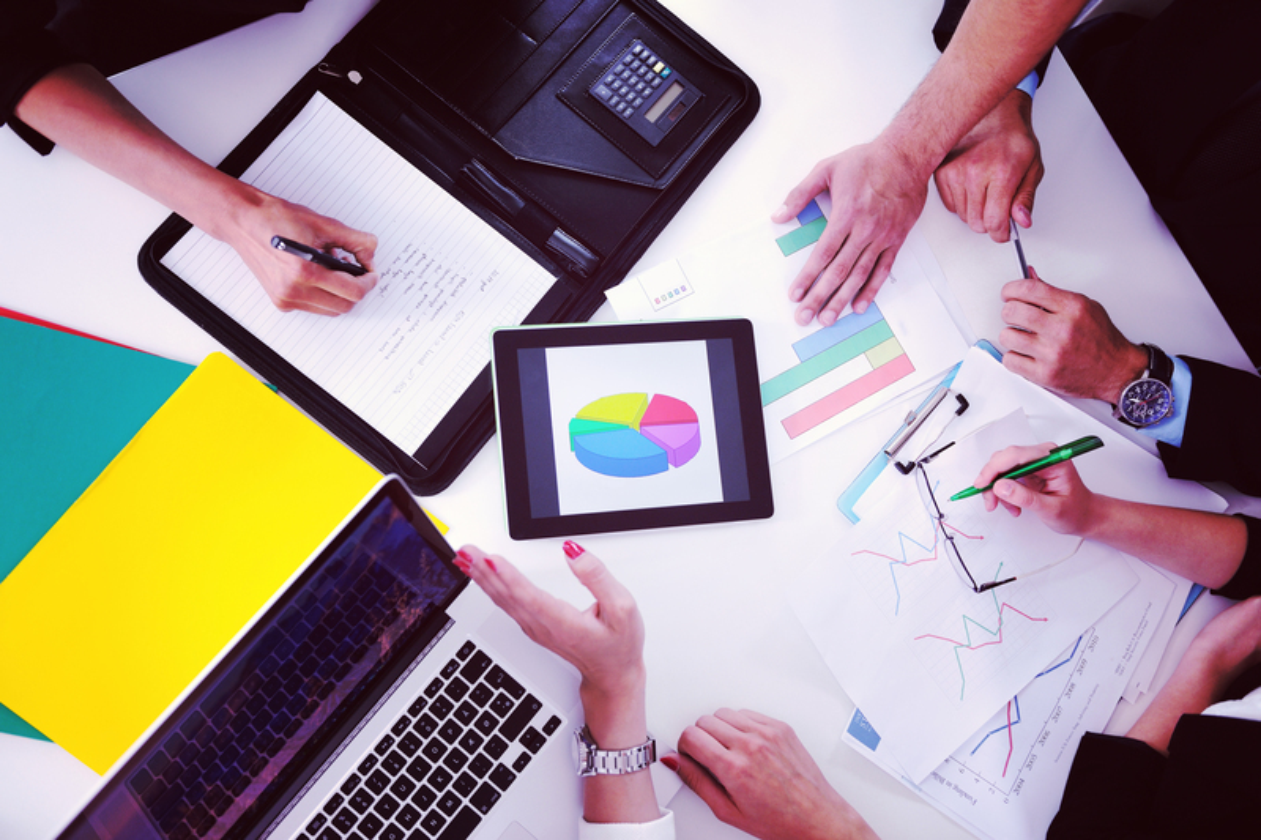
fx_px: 1121
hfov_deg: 58.7
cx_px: 630
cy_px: 420
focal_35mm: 32
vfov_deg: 41.1
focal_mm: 32
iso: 100
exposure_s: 1/125
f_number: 3.2
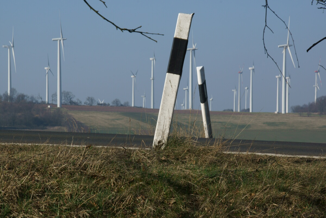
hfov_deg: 12.5
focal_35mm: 165
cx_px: 163
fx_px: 1494
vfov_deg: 8.3
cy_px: 109
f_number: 18
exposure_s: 1/80
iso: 100
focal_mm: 110
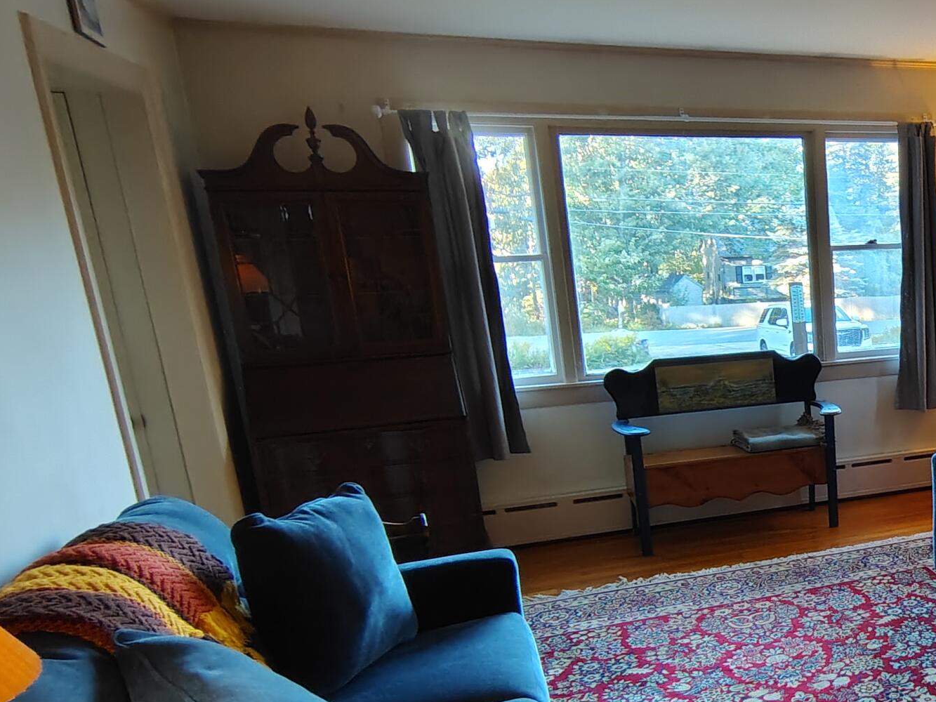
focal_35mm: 36
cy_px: 484
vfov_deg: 39.1
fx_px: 974
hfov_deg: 43.5
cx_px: 951
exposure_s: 1/24
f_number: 2.2
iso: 530
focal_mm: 2.13
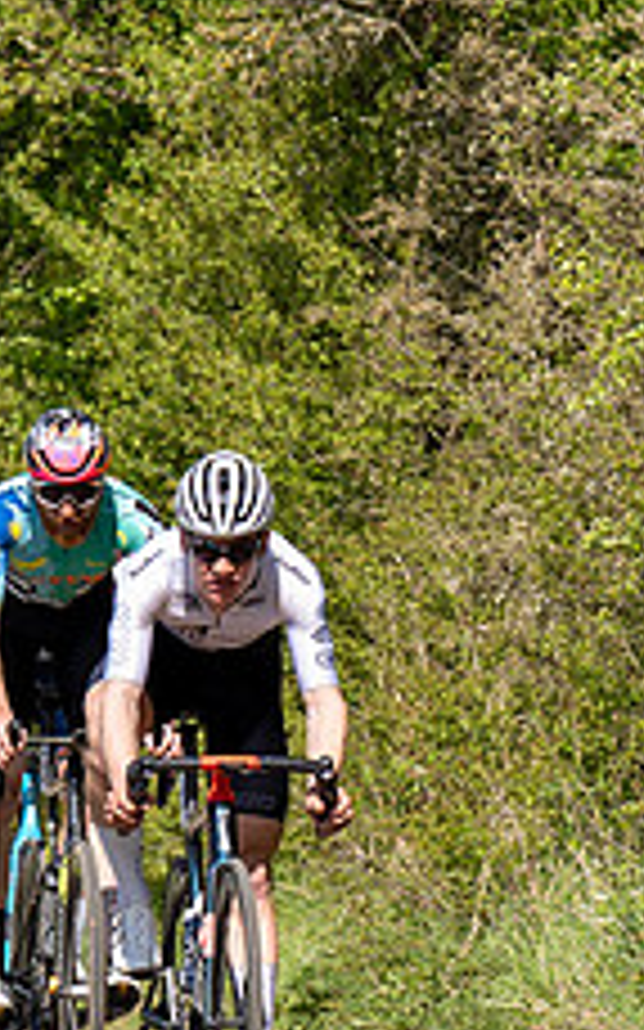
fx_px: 13460
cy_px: 596
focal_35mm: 479
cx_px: 377
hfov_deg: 2.7
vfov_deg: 4.4
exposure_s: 1/1000
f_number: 4
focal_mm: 108
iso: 100
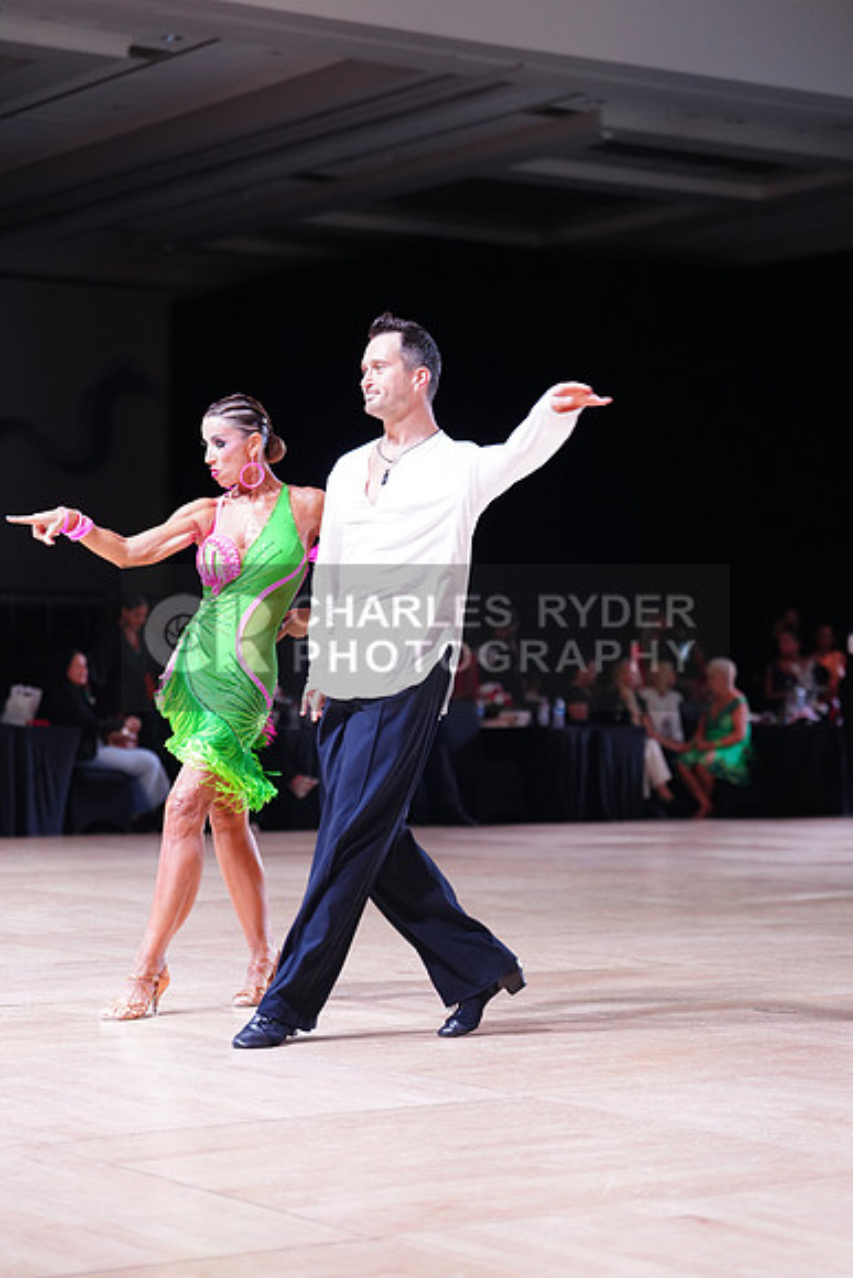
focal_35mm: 79
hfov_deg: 17.3
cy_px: 639
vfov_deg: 25.7
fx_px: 2806
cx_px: 426
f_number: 2.8
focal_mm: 79
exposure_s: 1/400
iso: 1600
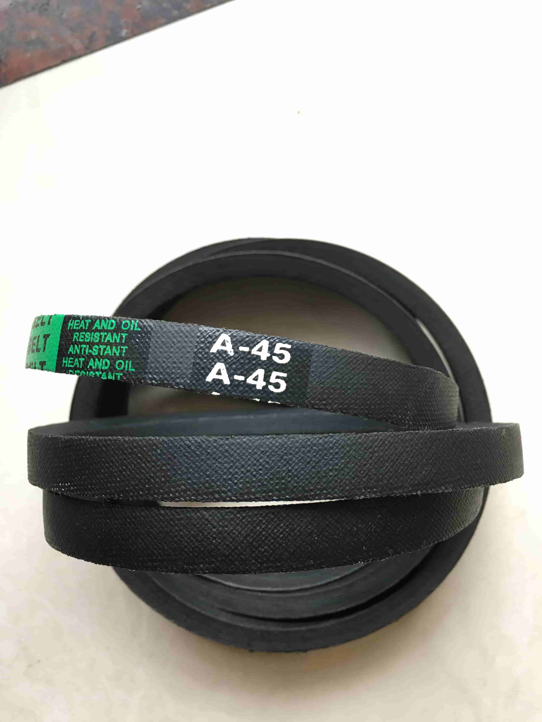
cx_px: 271
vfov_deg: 61.7
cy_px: 361
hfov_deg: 48.2
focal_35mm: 29
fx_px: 605
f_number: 2.2
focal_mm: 4.15
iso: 50
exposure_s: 1/33
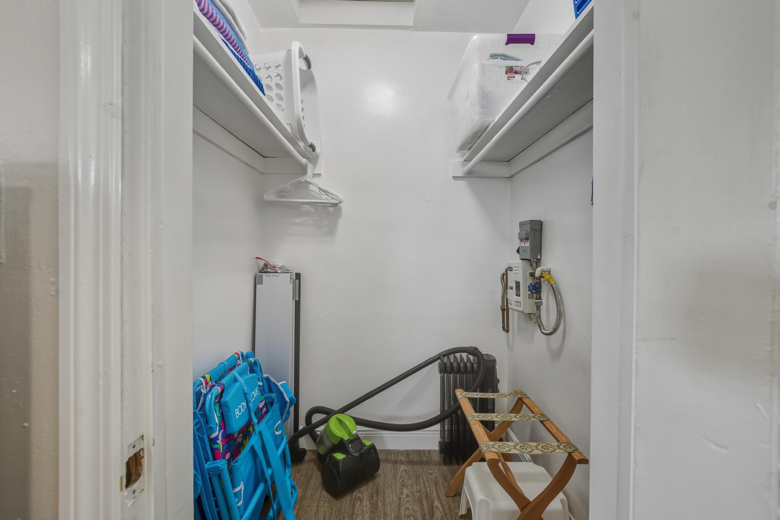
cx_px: 390
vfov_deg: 77.3
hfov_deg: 100.4
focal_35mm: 15
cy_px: 260
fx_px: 325
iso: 100
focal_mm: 15
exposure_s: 1/25
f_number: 8
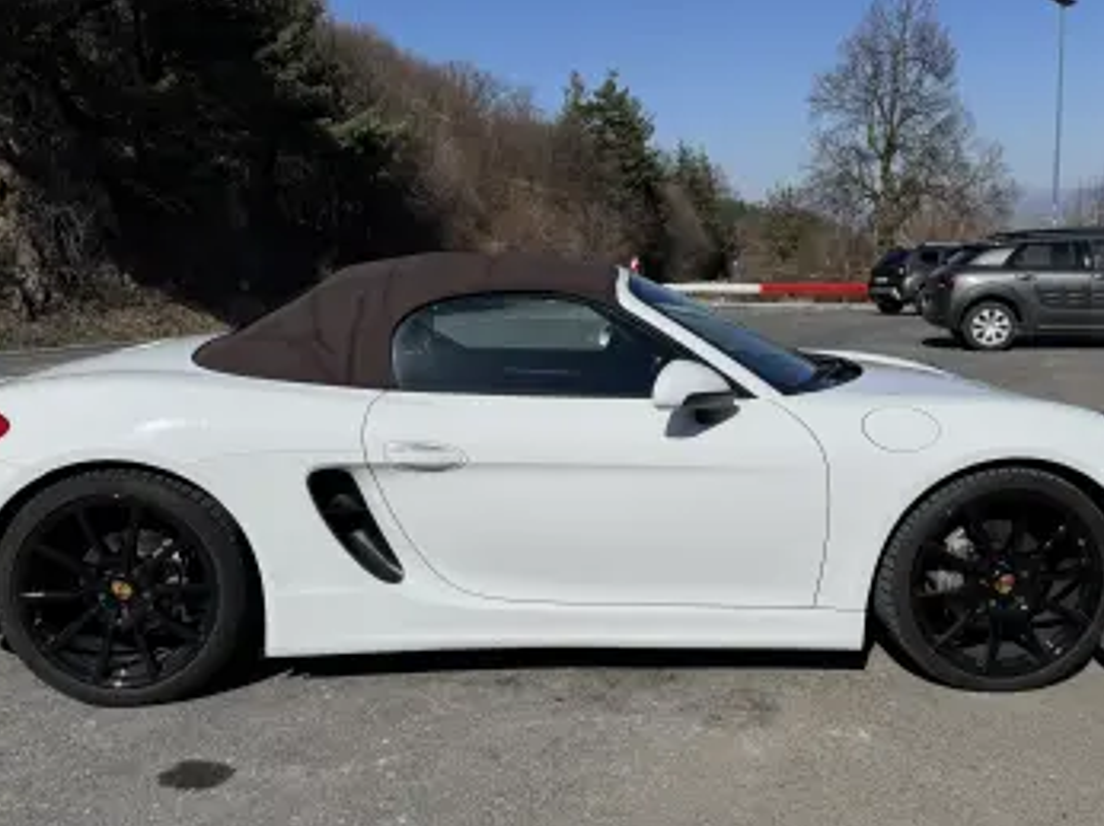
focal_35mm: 25
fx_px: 797
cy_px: 427
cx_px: 542
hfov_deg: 69.4
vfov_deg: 54.8
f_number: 1.78
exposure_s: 1/12346
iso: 80
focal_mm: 6.76
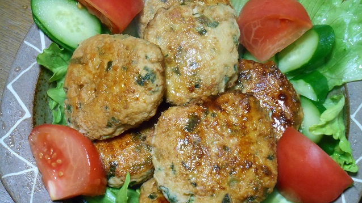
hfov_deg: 18.6
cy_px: 113
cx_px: 181
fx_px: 1104
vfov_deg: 10.5
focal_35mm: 115
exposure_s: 1/15
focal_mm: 18.8
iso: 800
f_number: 5.1
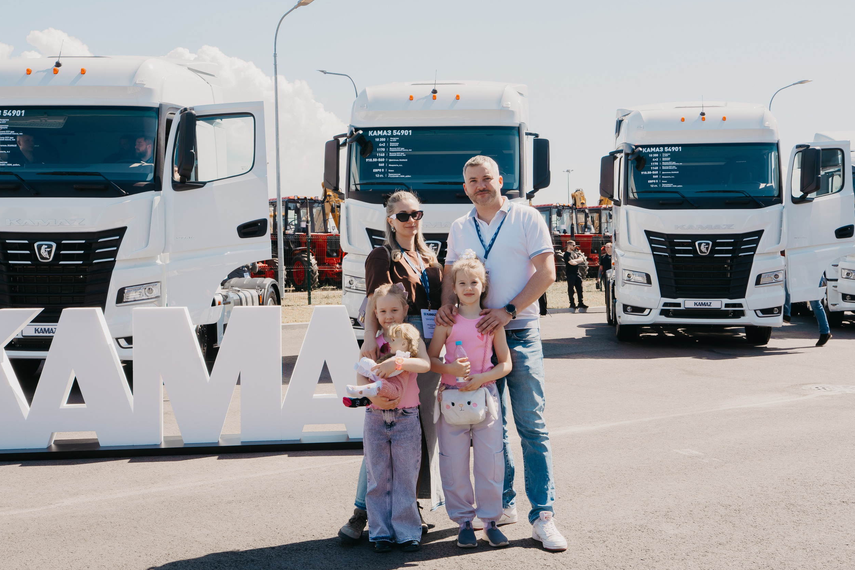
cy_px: 289
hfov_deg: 47.4
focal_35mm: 41
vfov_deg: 32.6
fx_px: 974
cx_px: 419
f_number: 13
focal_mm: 40
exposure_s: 1/125
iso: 160
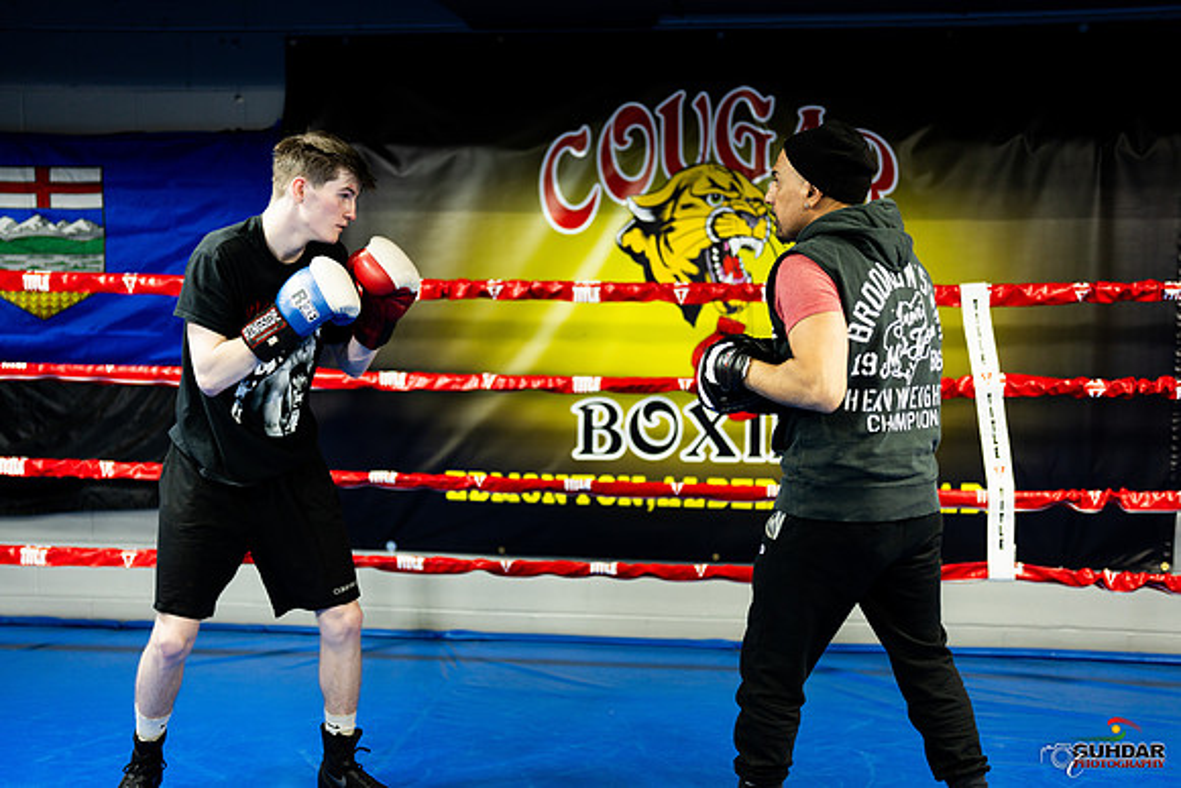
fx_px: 1641
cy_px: 394
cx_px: 590
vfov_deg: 27.0
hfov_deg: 39.6
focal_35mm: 50
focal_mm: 50
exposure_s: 1/250
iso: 500
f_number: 1.4
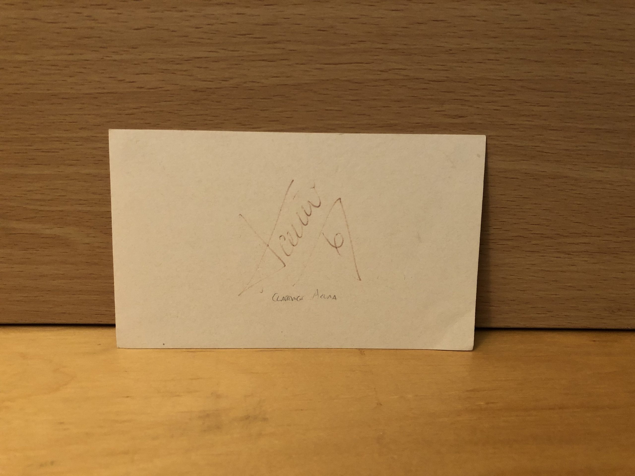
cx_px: 318
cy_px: 238
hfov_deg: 63.4
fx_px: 514
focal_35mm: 28
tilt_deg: -22.1
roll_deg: -1.9
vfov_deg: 49.7
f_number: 1.8
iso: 80
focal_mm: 3.99
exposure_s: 1/8
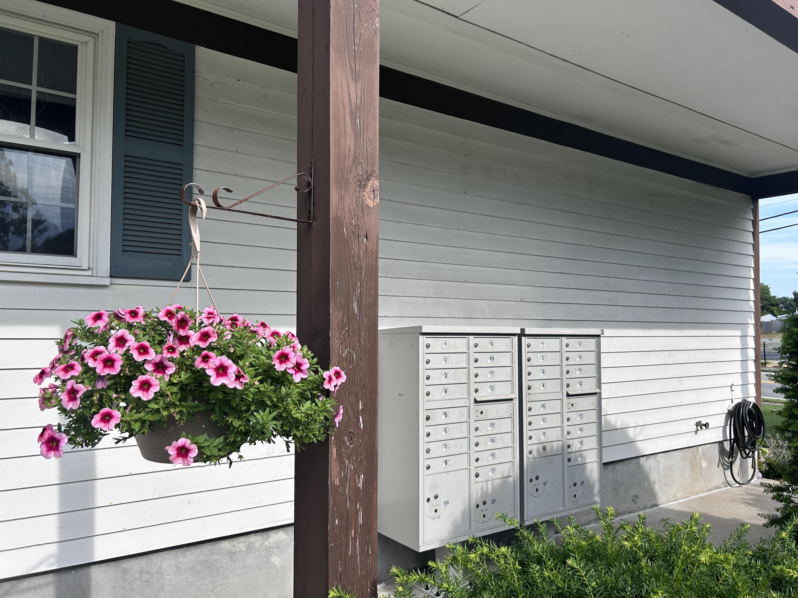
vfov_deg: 53.1
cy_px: 299
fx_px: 599
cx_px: 399
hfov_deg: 67.3
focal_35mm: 26
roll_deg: -0.2
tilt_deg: +2.4
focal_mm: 5.7
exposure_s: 1/2083
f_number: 1.5
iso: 50
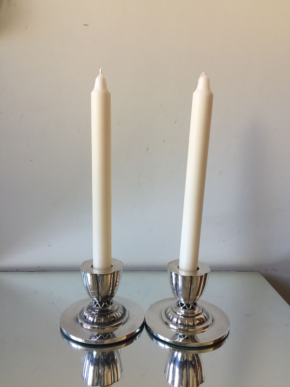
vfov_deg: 61.7
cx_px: 145
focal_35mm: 29
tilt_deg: -11.9
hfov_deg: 48.2
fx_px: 324
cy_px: 194
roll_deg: -0.2
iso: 40
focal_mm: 4.15
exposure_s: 1/33
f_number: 2.2
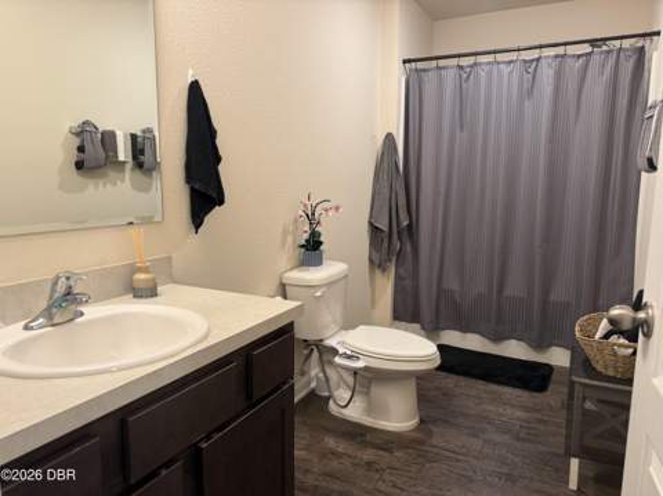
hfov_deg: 71.7
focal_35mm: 24
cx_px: 332
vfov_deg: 56.7
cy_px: 248
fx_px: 459
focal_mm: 6.76
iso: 160
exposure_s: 1/60
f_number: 1.78
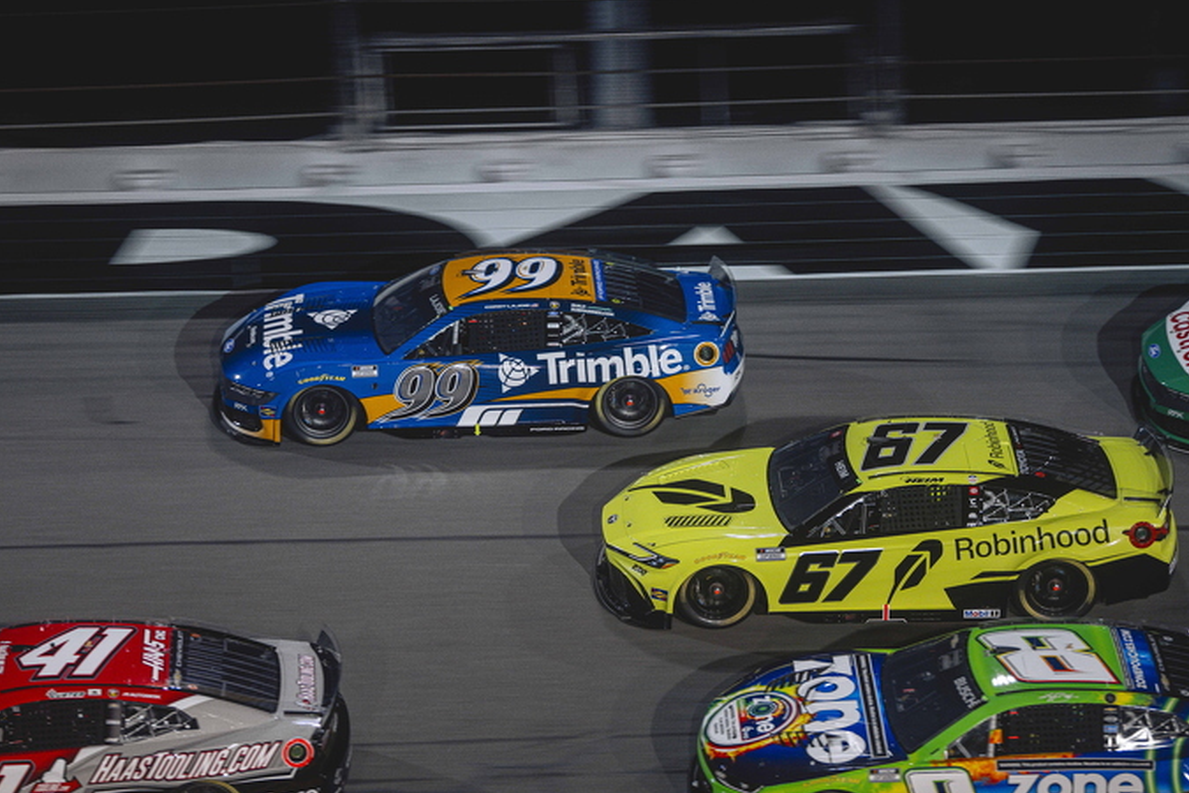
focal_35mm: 129
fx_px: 4260
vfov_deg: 10.6
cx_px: 507
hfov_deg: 15.9
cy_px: 430
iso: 1000
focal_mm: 110
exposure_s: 1/320
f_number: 2.8
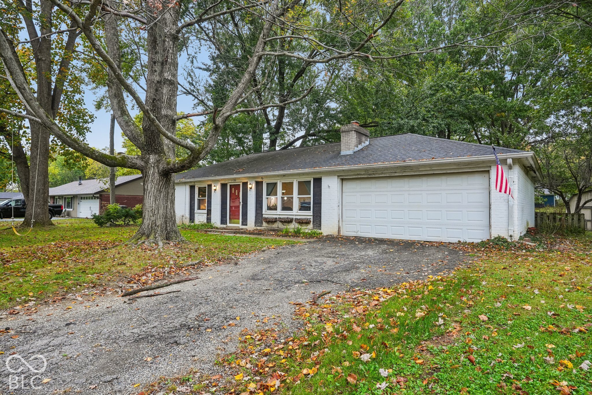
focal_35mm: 20
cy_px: 198
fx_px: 337
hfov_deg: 82.6
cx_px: 296
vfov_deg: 60.7
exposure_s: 1/30
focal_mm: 20.5
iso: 800
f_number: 8
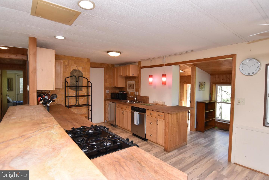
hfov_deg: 90.0
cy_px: 90
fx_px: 135
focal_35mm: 18
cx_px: 134
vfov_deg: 67.5
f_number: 7.1
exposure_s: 1/80
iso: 800
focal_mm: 12
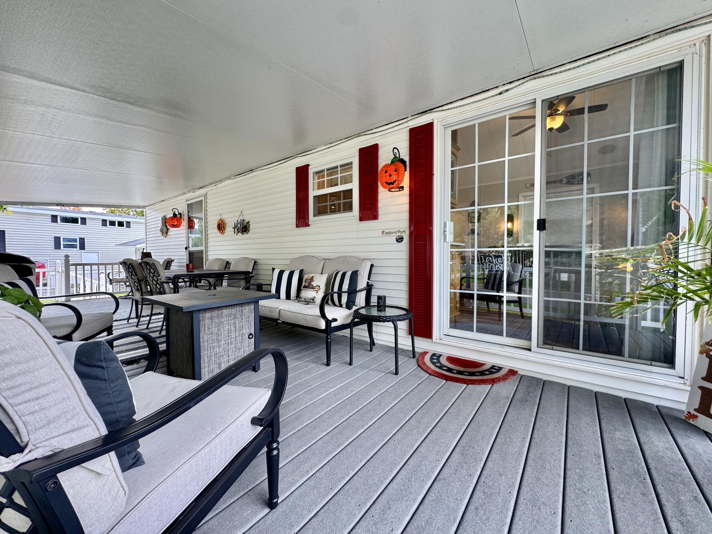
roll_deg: -0.3
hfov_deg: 102.1
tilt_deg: -2.3
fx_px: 288
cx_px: 356
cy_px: 267
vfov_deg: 85.7
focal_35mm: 14
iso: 64
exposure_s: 1/99
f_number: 2.2
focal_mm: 2.22
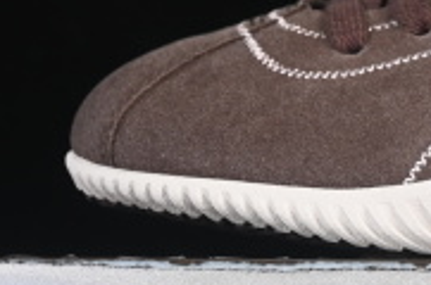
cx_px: 700
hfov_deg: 6.1
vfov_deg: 4.1
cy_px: -129
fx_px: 3968
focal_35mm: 332
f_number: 6.3
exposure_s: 1/60
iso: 160
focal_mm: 50
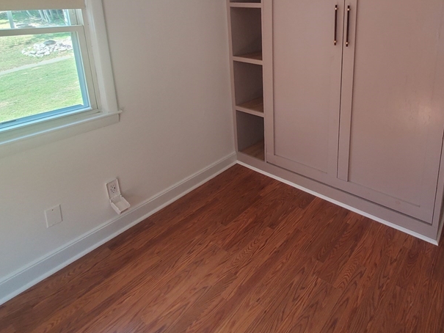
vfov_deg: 56.3
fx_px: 282
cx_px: 327
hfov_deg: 71.7
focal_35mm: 22
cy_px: 62
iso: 125
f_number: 2.2
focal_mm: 1.8
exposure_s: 1/60
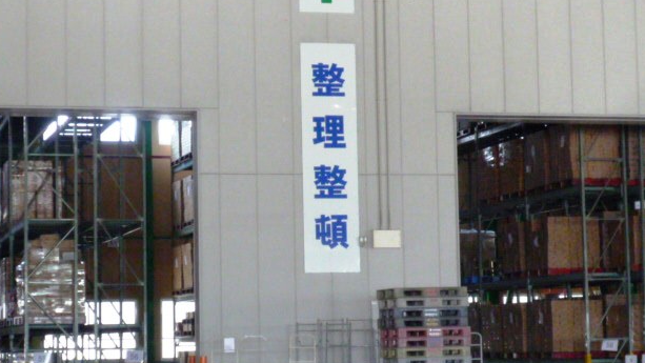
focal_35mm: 108
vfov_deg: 11.2
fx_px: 1847
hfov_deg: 19.8
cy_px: 189
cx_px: 322
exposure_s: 1/30
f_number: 4.3
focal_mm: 9.3
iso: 400
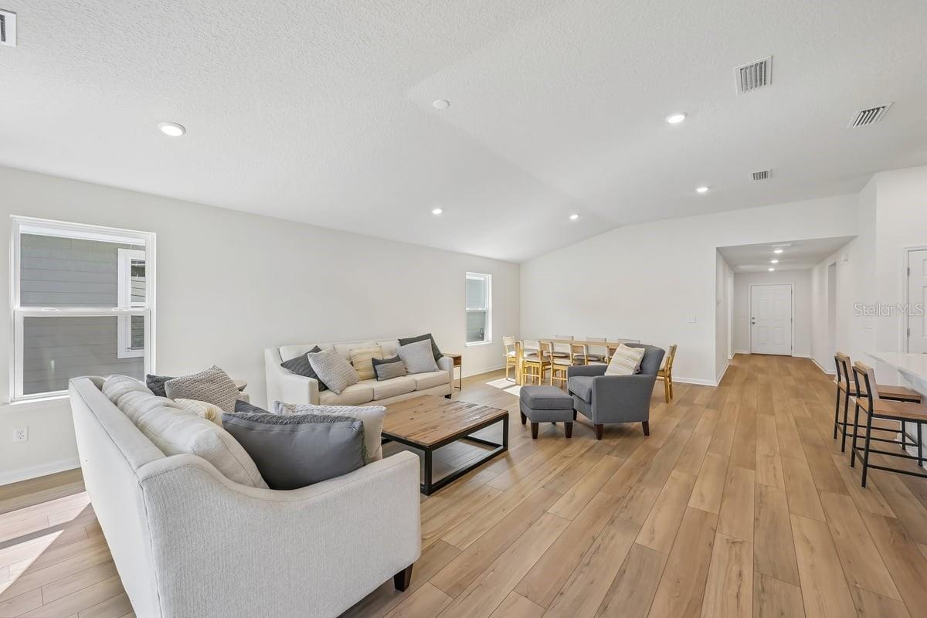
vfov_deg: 81.2
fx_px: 360
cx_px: 464
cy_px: 309
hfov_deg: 104.3
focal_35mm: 14
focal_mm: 14
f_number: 8
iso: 125
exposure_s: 1/15
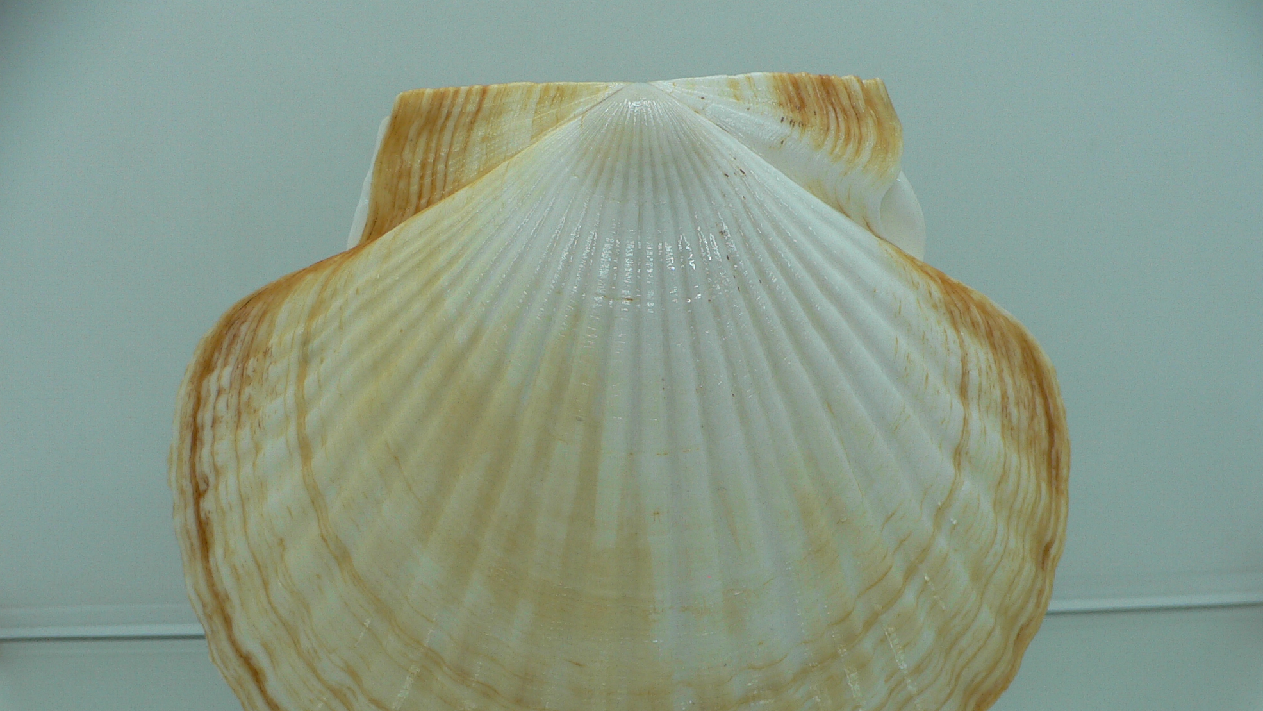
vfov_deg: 30.2
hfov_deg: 51.6
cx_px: 637
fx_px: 1306
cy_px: 481
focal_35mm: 39
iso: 80
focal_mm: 4.6
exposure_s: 1/60
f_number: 2.8
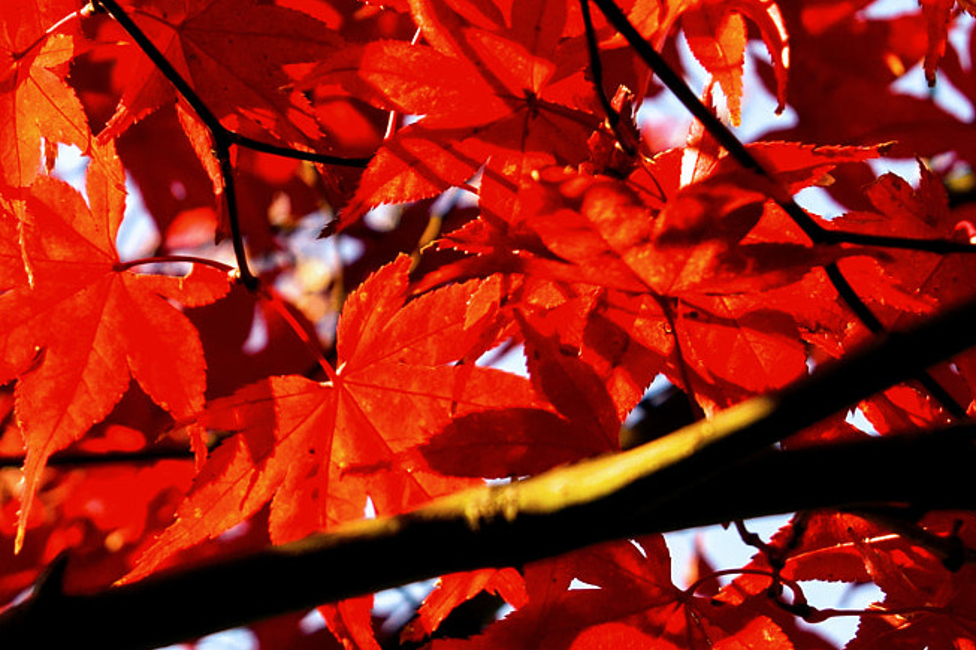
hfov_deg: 10.1
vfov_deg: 6.8
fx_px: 5481
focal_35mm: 202
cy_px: 338
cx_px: 72
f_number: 8
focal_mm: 55
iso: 200
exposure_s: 1/250
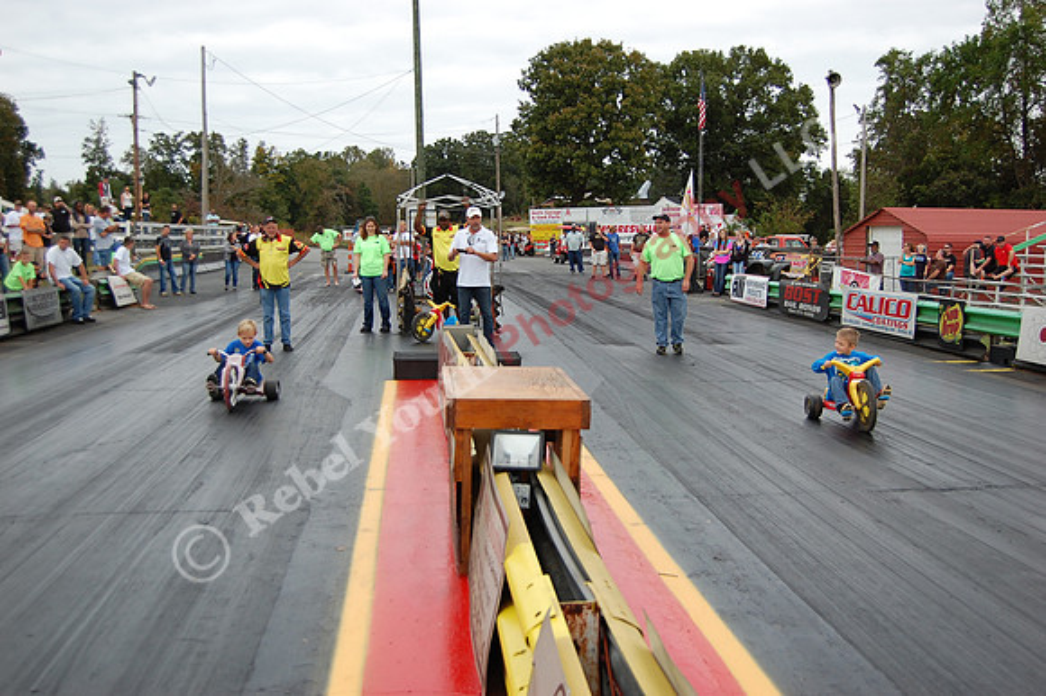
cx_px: 523
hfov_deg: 55.1
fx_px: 1002
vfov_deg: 38.3
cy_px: 348
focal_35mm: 34
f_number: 4
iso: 250
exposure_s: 1/1000
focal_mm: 23
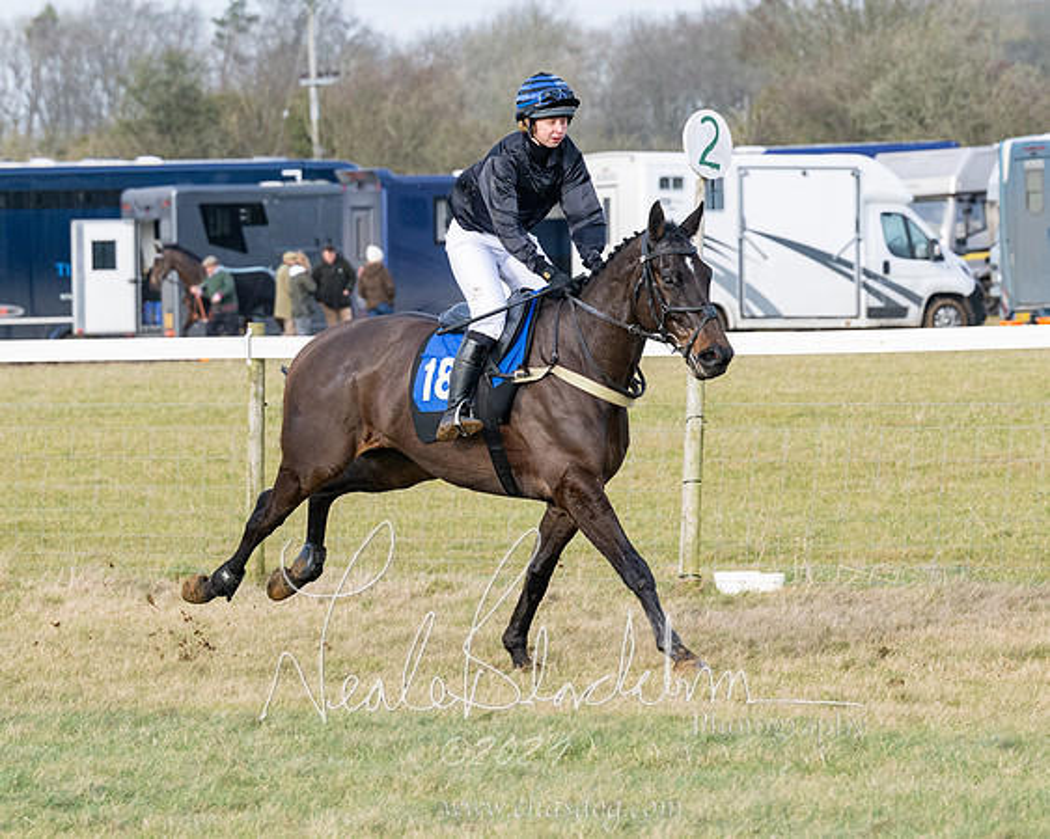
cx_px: 697
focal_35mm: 297
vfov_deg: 5.2
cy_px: 467
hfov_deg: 6.5
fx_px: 9237
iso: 400
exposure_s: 1/1000
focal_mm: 130
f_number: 5
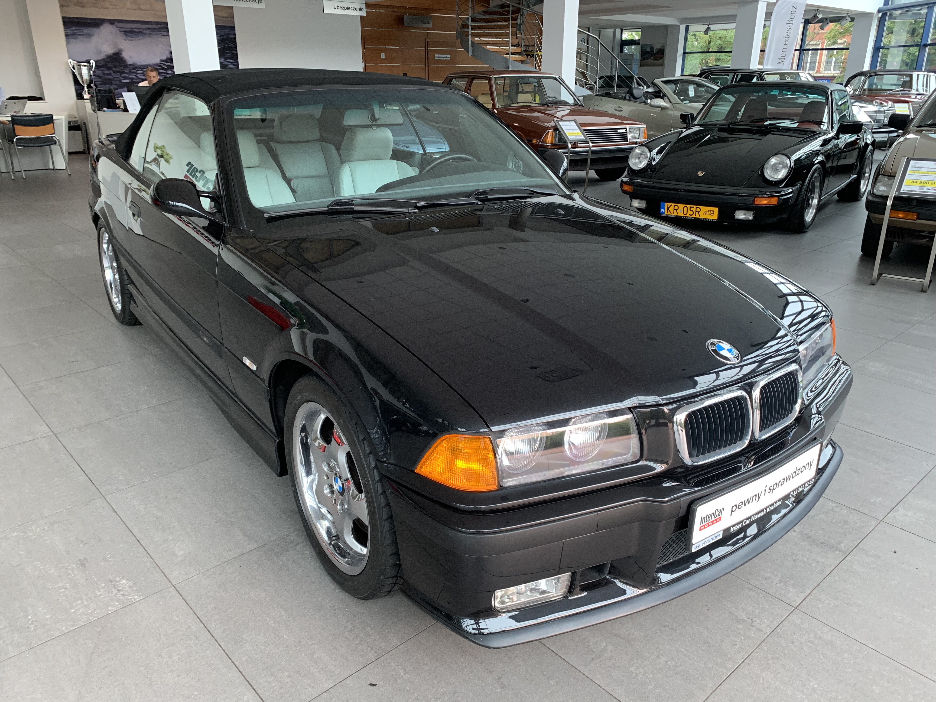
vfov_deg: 53.1
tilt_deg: -19.9
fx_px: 703
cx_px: 468
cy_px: 351
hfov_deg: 67.3
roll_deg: -0.2
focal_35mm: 26
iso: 125
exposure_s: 1/60
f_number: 1.8
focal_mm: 4.25
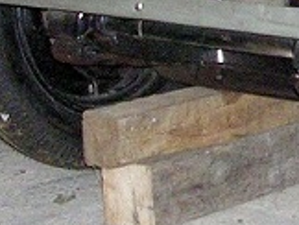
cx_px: 524
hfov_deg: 10.4
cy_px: -136
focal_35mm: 180
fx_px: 1557
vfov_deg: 8.1
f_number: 2.8
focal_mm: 5.8
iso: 200
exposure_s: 1/60.1
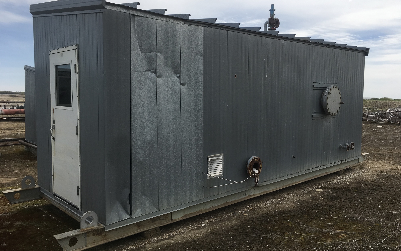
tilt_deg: -7.6
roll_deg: -2.5
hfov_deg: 61.2
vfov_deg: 40.6
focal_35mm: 31
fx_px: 339
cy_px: 119
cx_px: 200
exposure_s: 1/1923
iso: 25
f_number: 2.2
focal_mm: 4.15
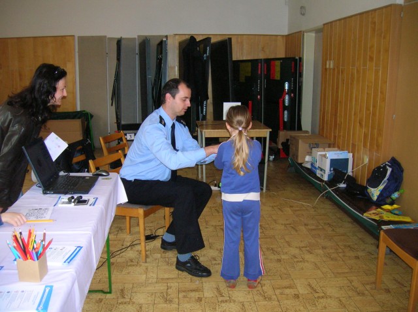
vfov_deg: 41.7
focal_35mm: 34
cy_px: 156
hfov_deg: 54.0
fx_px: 410
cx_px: 209
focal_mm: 5.7
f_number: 2.9
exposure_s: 1/60.1
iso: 181
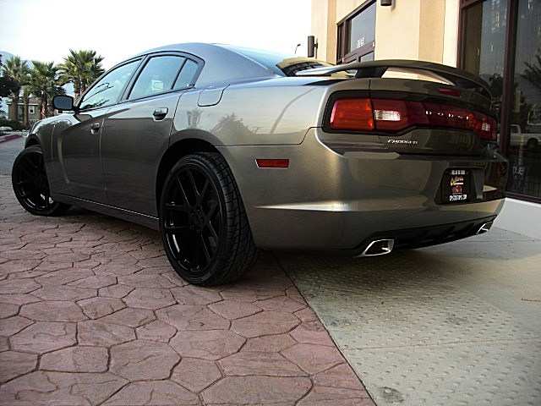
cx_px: 270
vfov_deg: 39.7
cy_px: 203
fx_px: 563
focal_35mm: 36
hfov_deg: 51.4
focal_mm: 6.3
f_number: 2.8
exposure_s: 1/100
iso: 50
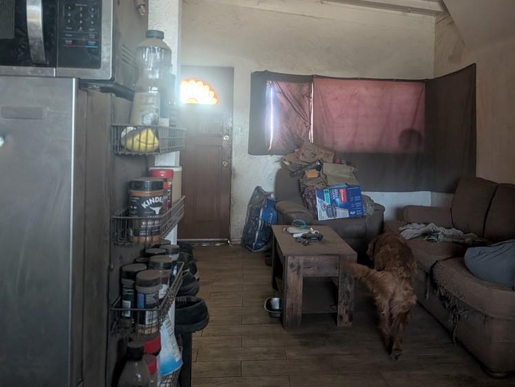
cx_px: 319
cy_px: 138
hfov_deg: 54.7
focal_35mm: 33
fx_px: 492
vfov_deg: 42.6
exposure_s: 1/125
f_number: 1.68
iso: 115
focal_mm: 6.9
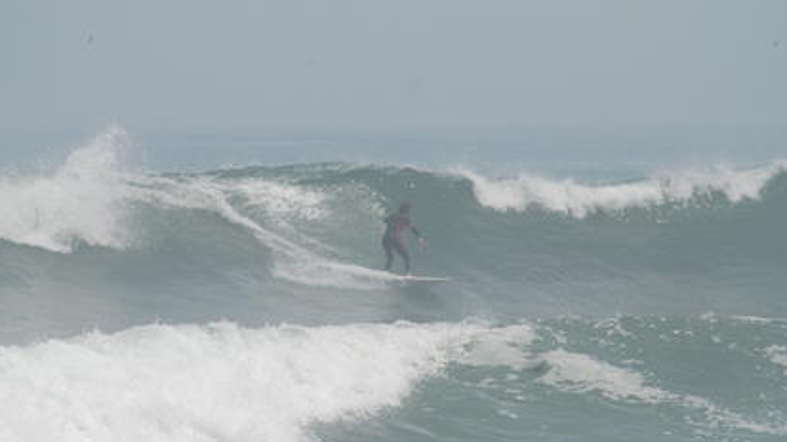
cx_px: 375
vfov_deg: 1.9
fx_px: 13101
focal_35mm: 628
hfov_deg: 3.4
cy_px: 299
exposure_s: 1/2000
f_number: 5.6
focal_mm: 300
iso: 200
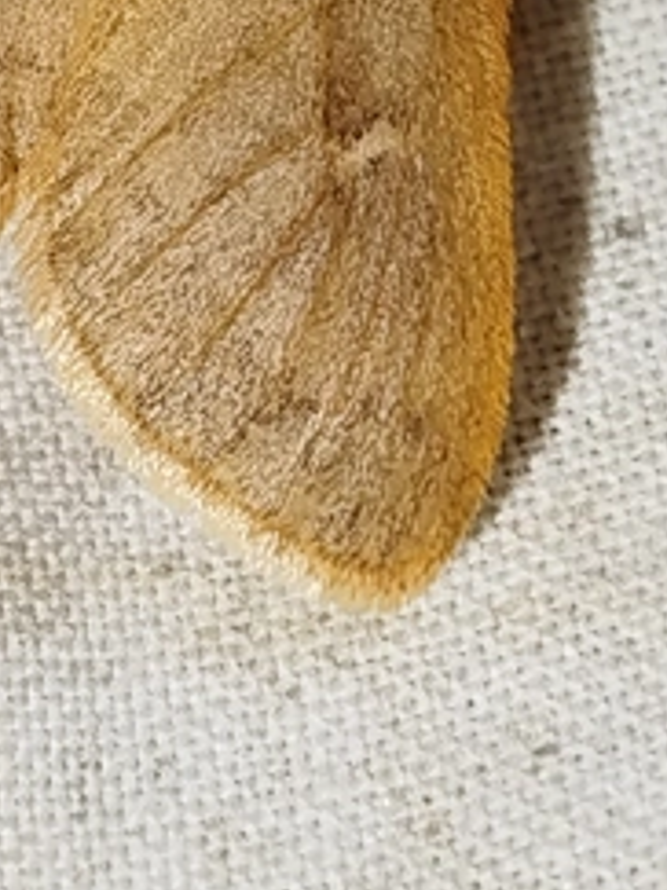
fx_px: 4680
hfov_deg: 8.1
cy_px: 48
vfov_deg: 10.8
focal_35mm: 182
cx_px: 15
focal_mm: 5.31
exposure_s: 1/50
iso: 80
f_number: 1.7
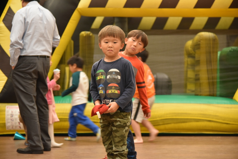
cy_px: 80
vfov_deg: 16.7
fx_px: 542
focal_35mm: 82
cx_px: 119
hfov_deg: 24.8
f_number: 4
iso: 3200
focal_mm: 82
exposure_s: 1/60
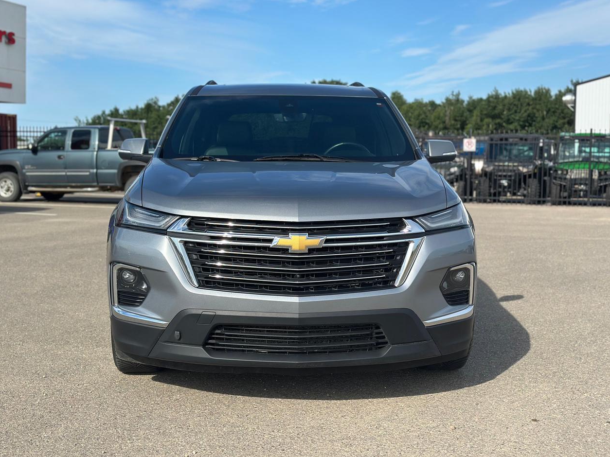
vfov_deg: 29.7
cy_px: 225
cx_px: 302
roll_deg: -0.9
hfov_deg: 38.9
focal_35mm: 49
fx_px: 863
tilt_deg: -4.3
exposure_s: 1/4184
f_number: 1.78
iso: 80
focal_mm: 6.86
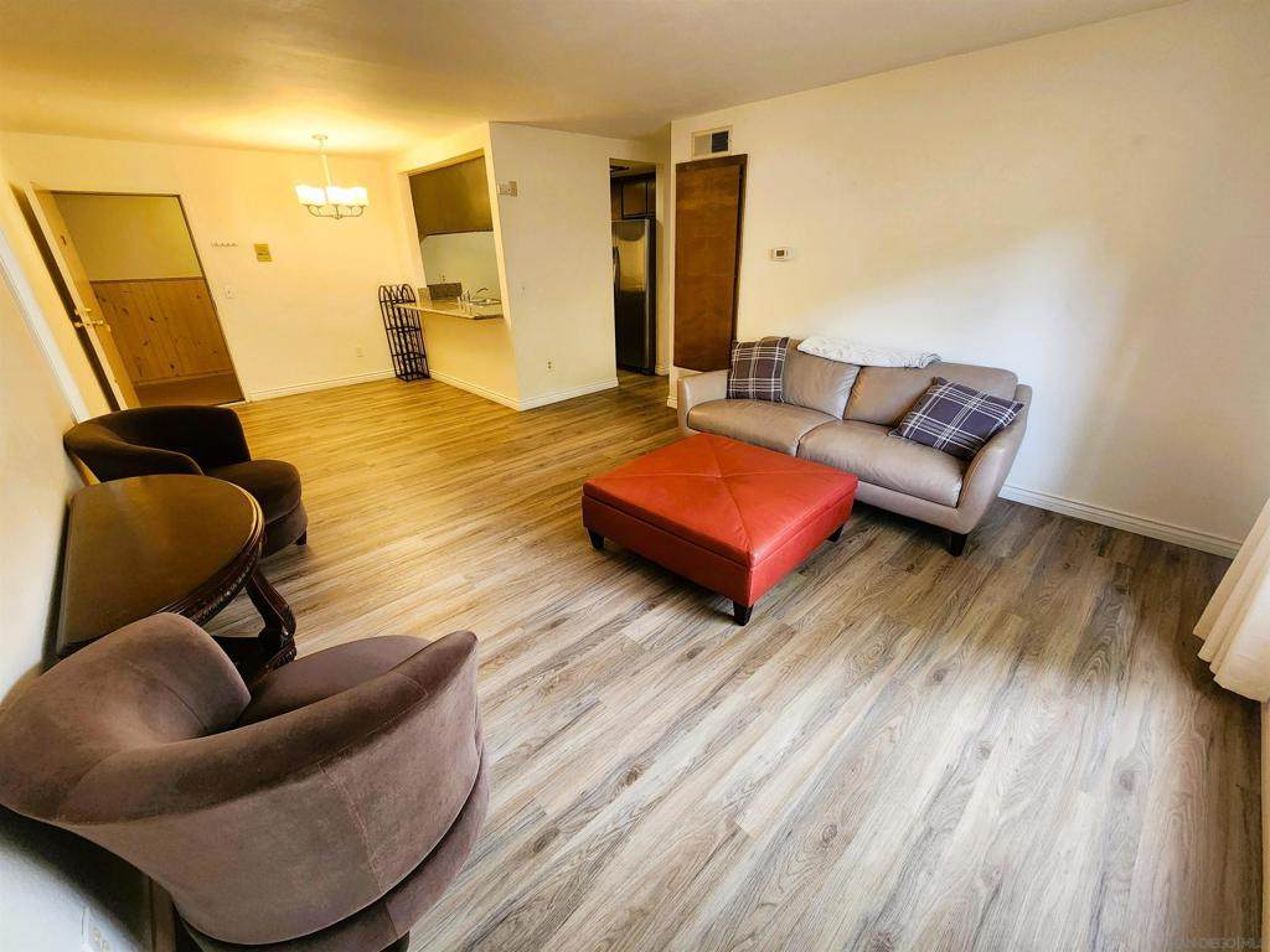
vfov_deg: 89.9
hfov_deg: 106.2
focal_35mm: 13
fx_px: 477
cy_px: 476
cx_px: 635
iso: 320
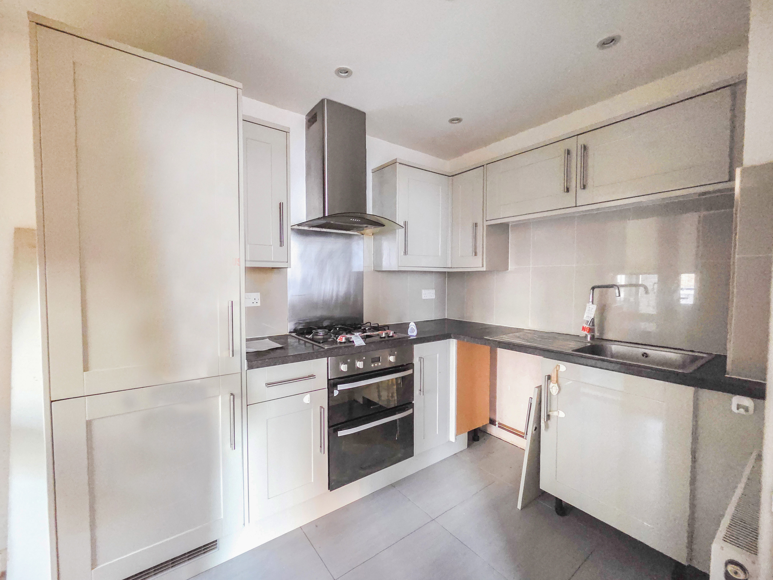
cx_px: 386
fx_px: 290
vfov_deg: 89.9
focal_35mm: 13
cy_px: 290
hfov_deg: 106.2
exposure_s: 1/25
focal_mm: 2.2
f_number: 2.2
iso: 2000
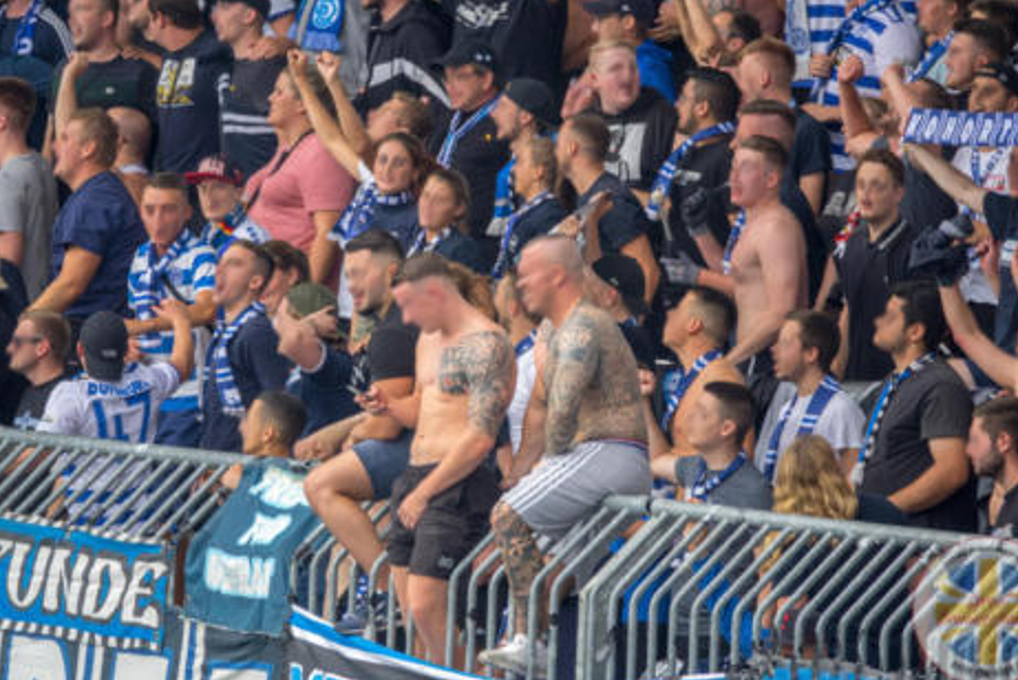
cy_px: 343
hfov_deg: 3.2
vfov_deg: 2.1
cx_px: 534
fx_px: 18391
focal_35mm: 650
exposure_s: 1/1000
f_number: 4
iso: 640
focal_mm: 220
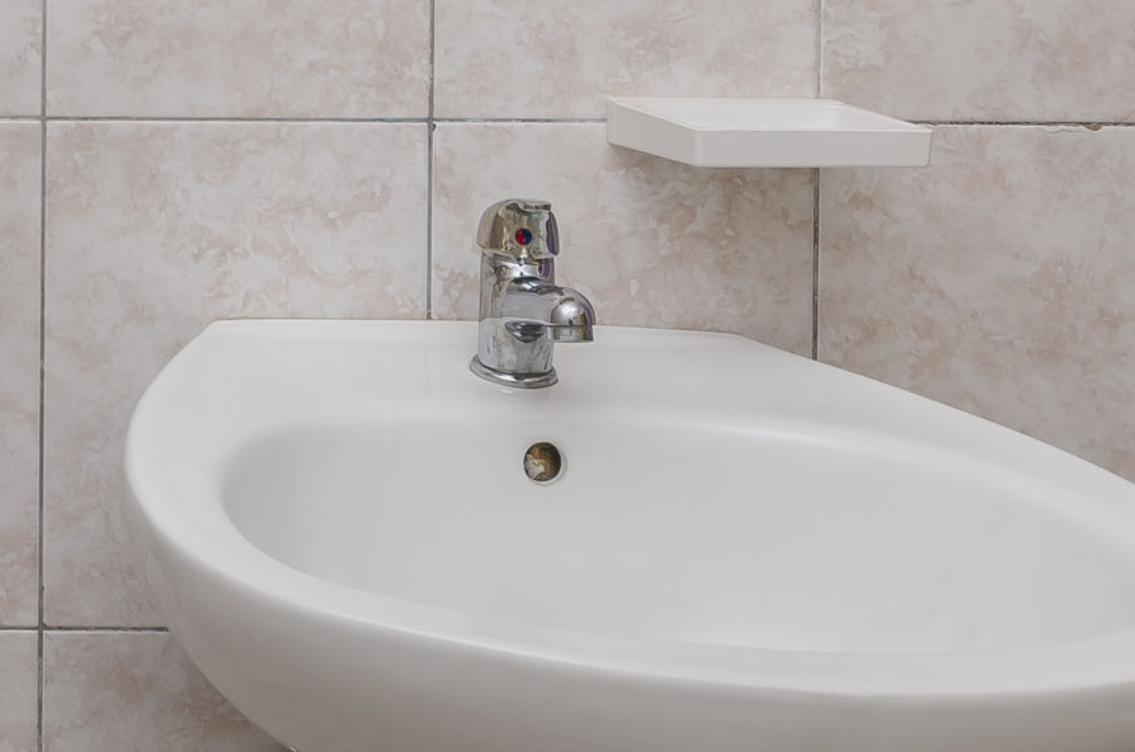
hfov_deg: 36.7
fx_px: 1479
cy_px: -179
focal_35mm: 47
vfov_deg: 25.3
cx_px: -53
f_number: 9
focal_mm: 10
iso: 100
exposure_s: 1/100
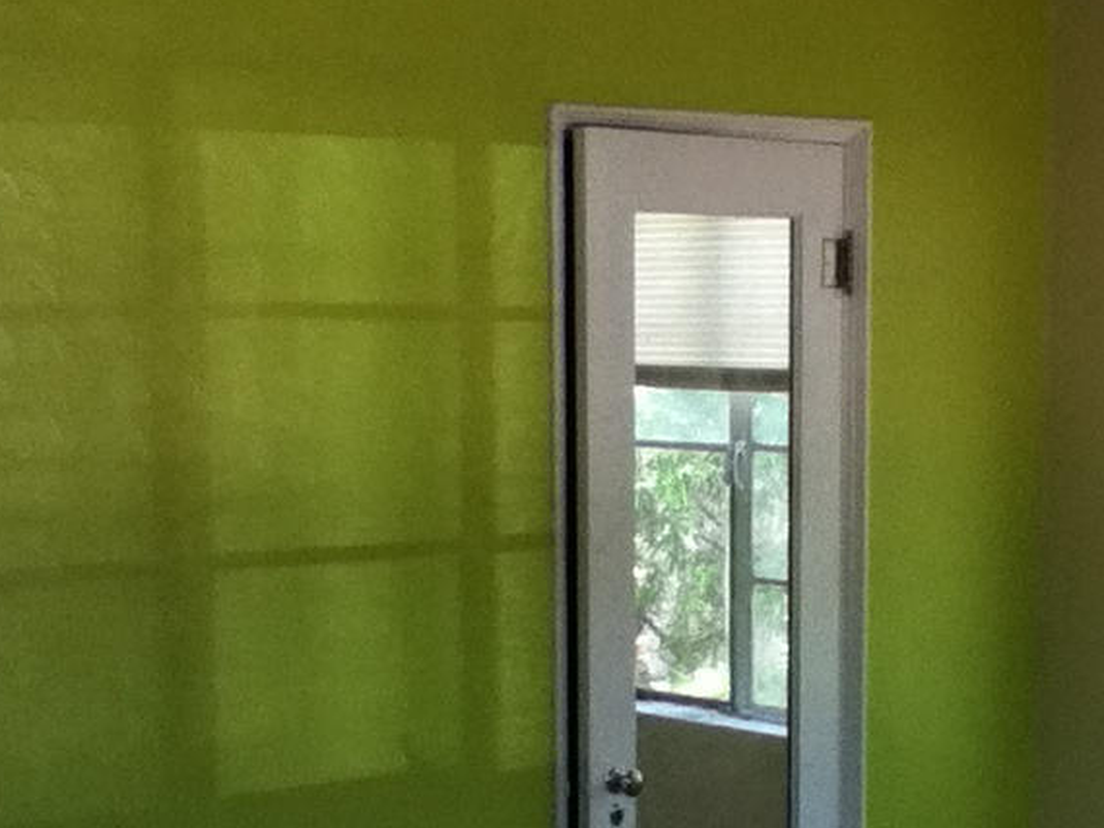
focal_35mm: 54
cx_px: 842
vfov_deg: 26.9
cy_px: 533
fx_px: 1723
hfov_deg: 34.7
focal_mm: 3.85
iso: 160
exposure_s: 1/120
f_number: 2.4
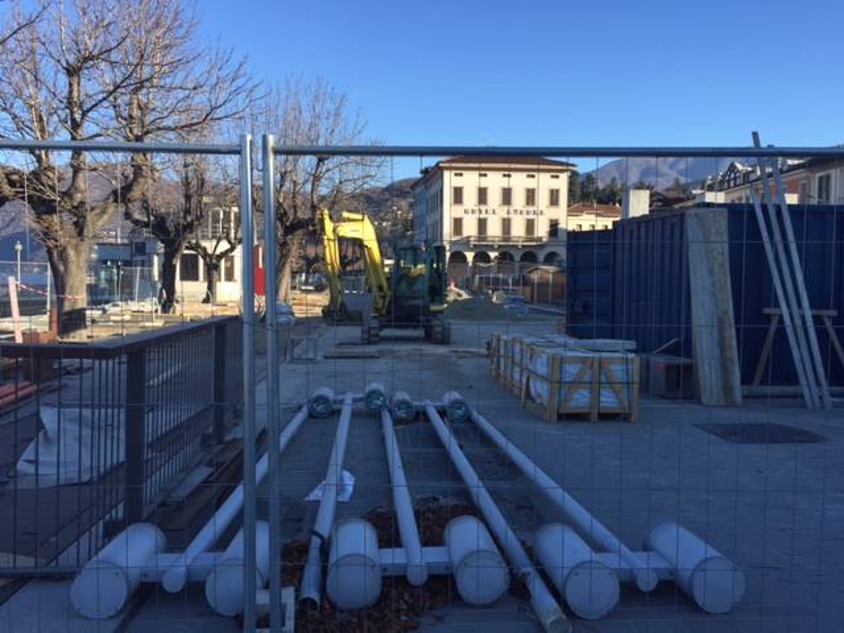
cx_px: 422
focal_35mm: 29
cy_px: 316
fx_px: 707
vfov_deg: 48.2
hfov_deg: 61.7
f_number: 2.2
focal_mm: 4.15
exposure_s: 1/964
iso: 32
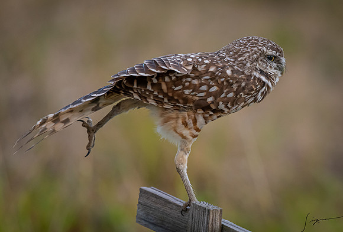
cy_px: 129
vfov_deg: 1.9
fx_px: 6868
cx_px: 273
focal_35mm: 717
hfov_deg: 2.9
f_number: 5.6
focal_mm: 420
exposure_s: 1/1250
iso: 1600
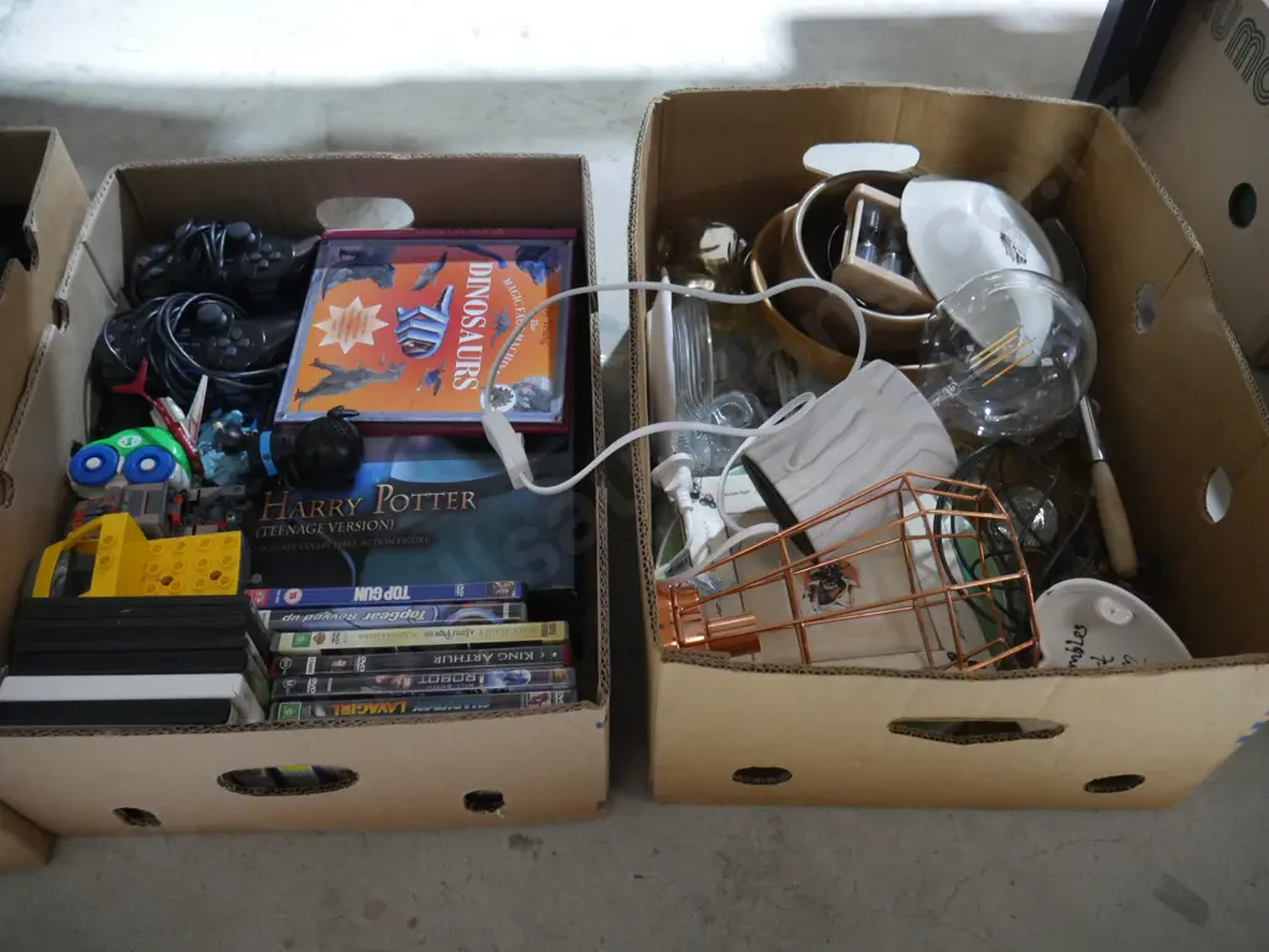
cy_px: 476
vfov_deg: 46.8
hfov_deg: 60.0
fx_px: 1100
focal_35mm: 30
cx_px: 634
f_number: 3.6
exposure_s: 1/60
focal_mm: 15
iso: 2500
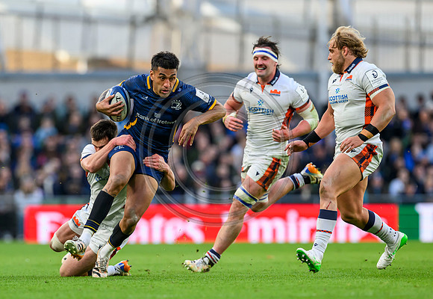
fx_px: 6708
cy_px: 173
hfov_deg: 3.7
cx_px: 166
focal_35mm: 552
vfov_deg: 2.6
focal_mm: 400
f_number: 4
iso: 1250
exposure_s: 1/1600
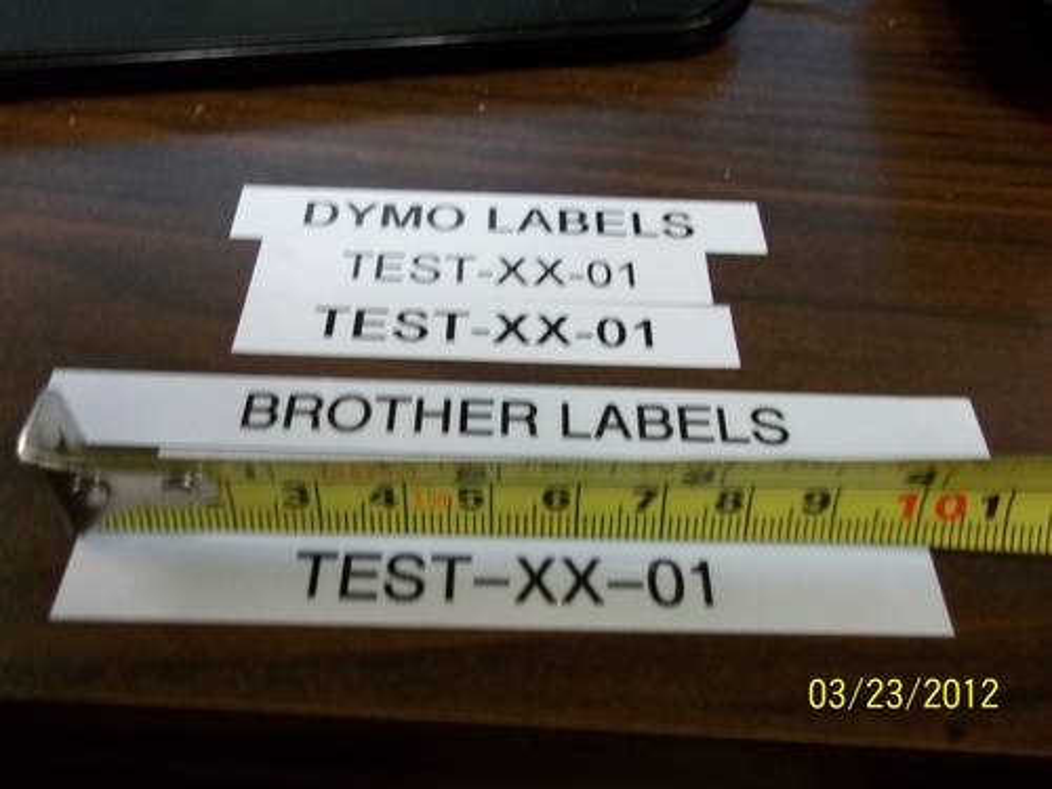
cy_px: 394
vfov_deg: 44.2
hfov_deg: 56.8
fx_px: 972
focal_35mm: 32
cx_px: 526
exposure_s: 1/20
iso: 160
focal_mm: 5.7
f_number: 2.9
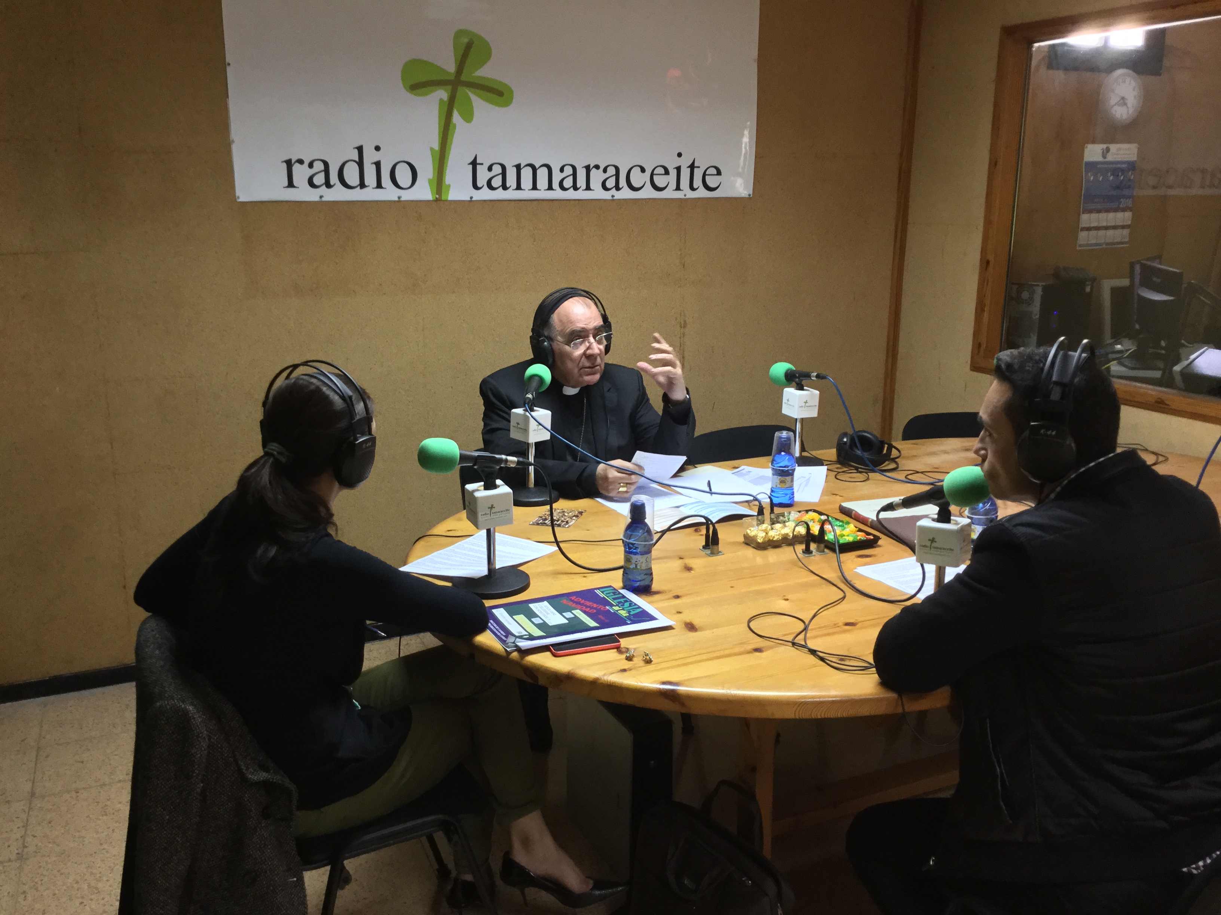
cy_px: 458
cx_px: 610
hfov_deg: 58.4
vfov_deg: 45.4
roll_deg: -1.0
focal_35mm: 31
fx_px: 1093
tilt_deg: -13.0
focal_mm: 3.3
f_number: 2.4
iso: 160
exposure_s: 1/33
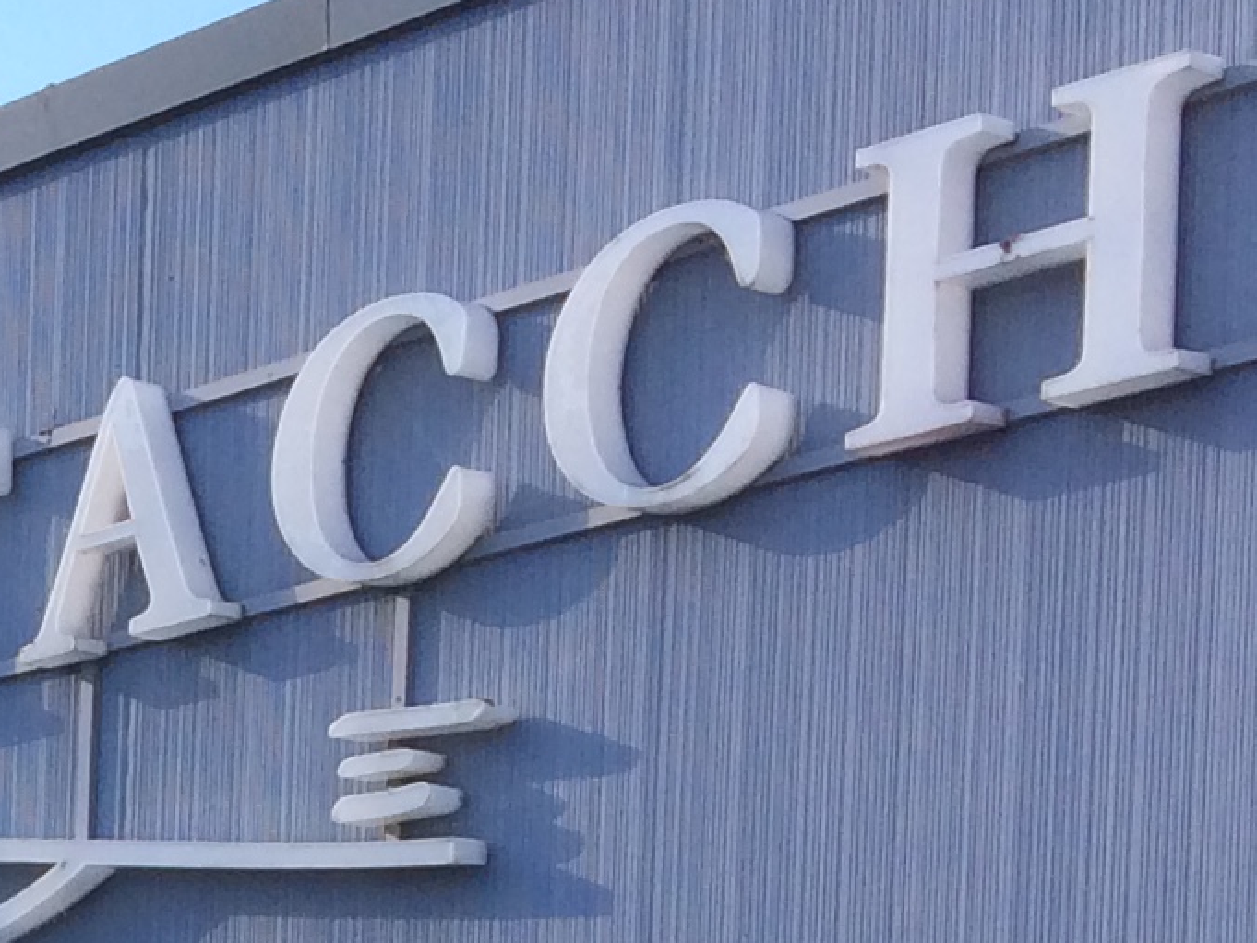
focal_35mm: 139
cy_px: 2010
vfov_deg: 9.8
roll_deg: -0.9
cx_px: -988
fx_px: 5048
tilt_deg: -1.9
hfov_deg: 12.9
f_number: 2.2
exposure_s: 1/684
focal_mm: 4.15
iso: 32
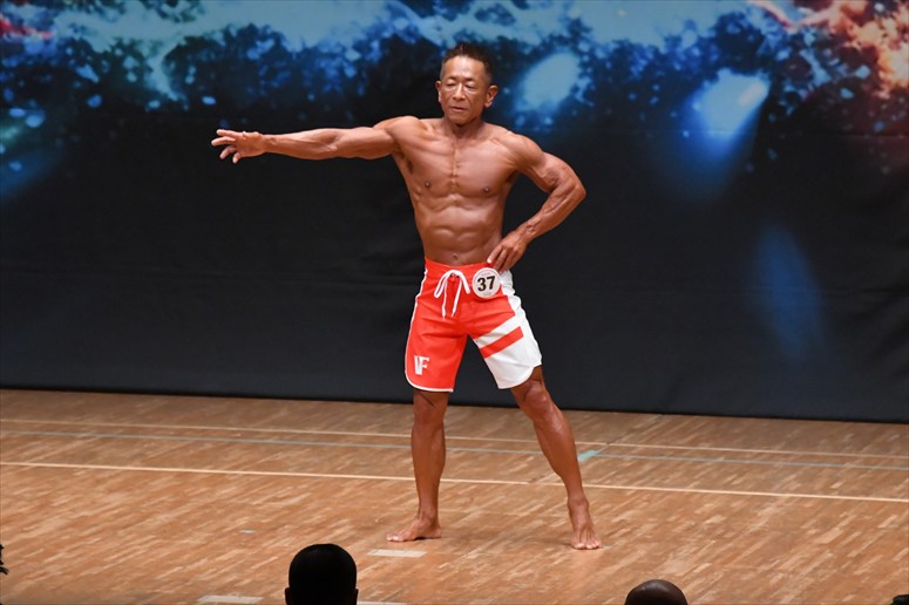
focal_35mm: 285
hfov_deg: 7.2
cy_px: 302
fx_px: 7193
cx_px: 454
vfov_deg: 4.8
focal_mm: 190
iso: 6400
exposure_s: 1/400
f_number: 5.6
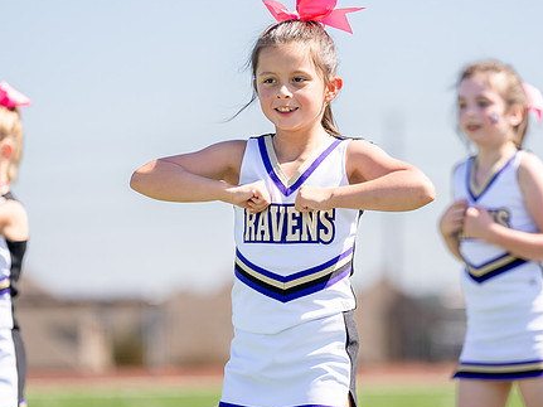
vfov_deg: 6.5
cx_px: 313
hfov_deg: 8.6
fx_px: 3607
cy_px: 209
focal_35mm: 230
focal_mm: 154
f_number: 2.8
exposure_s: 1/2500
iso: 200
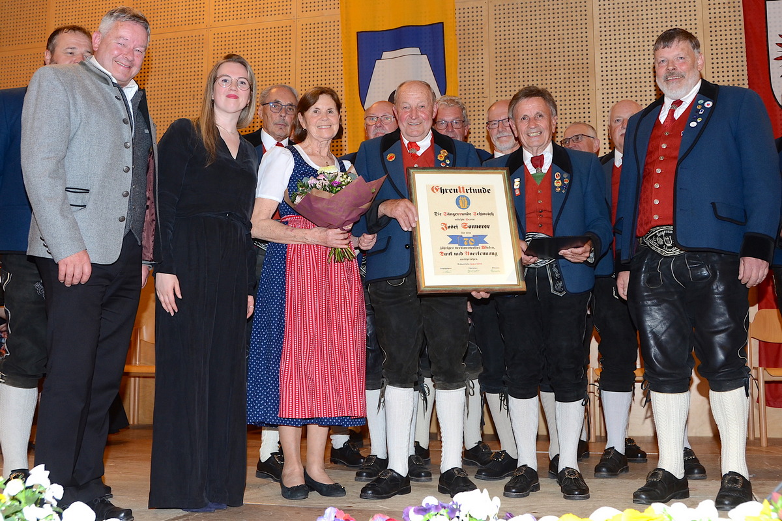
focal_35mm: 30
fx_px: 652
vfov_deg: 43.6
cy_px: 260
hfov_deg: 61.9
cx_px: 391
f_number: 5.6
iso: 320
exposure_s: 1/60
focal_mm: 20
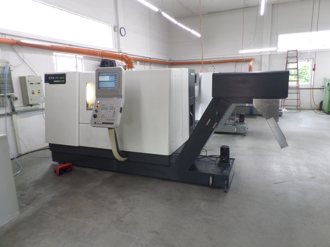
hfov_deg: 73.9
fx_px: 219
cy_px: 124
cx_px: 165
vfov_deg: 58.9
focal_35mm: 23
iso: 160
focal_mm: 4.1
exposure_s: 1/30
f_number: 2.8
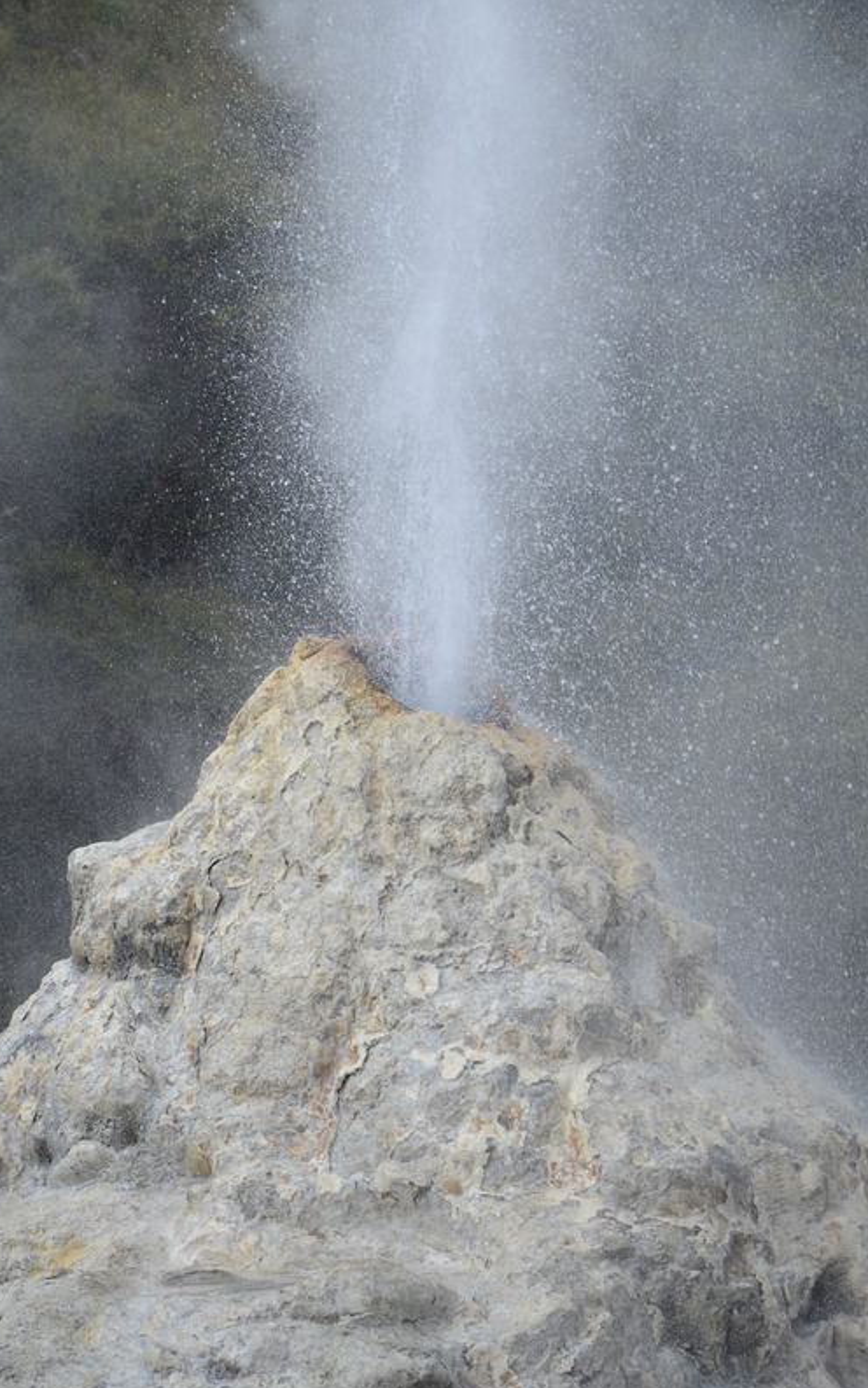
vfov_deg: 13.0
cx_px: 407
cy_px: 698
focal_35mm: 162
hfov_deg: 8.1
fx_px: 6110
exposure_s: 1/1000
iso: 400
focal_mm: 105
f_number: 8
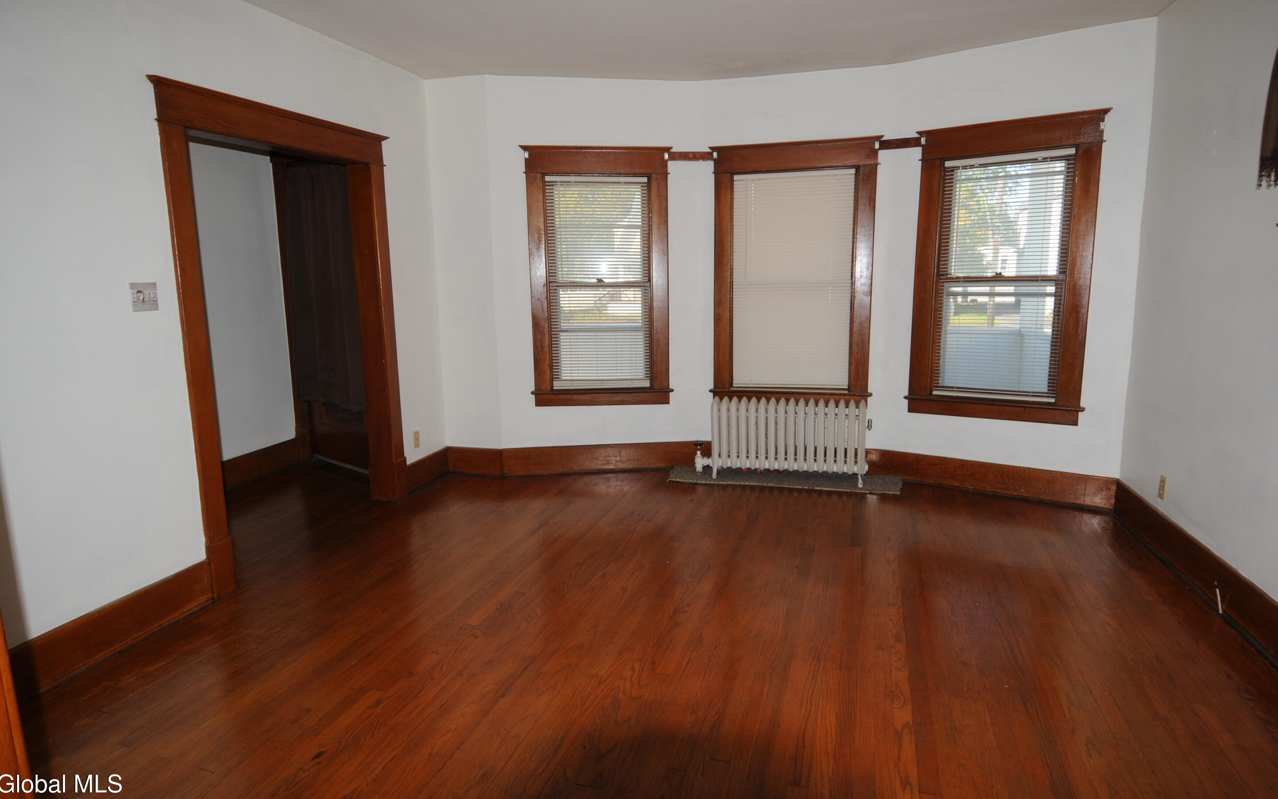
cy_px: 384
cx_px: 656
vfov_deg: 62.2
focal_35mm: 19
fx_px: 662
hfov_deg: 88.0
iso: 200
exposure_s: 1/250
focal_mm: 12
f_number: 4.5
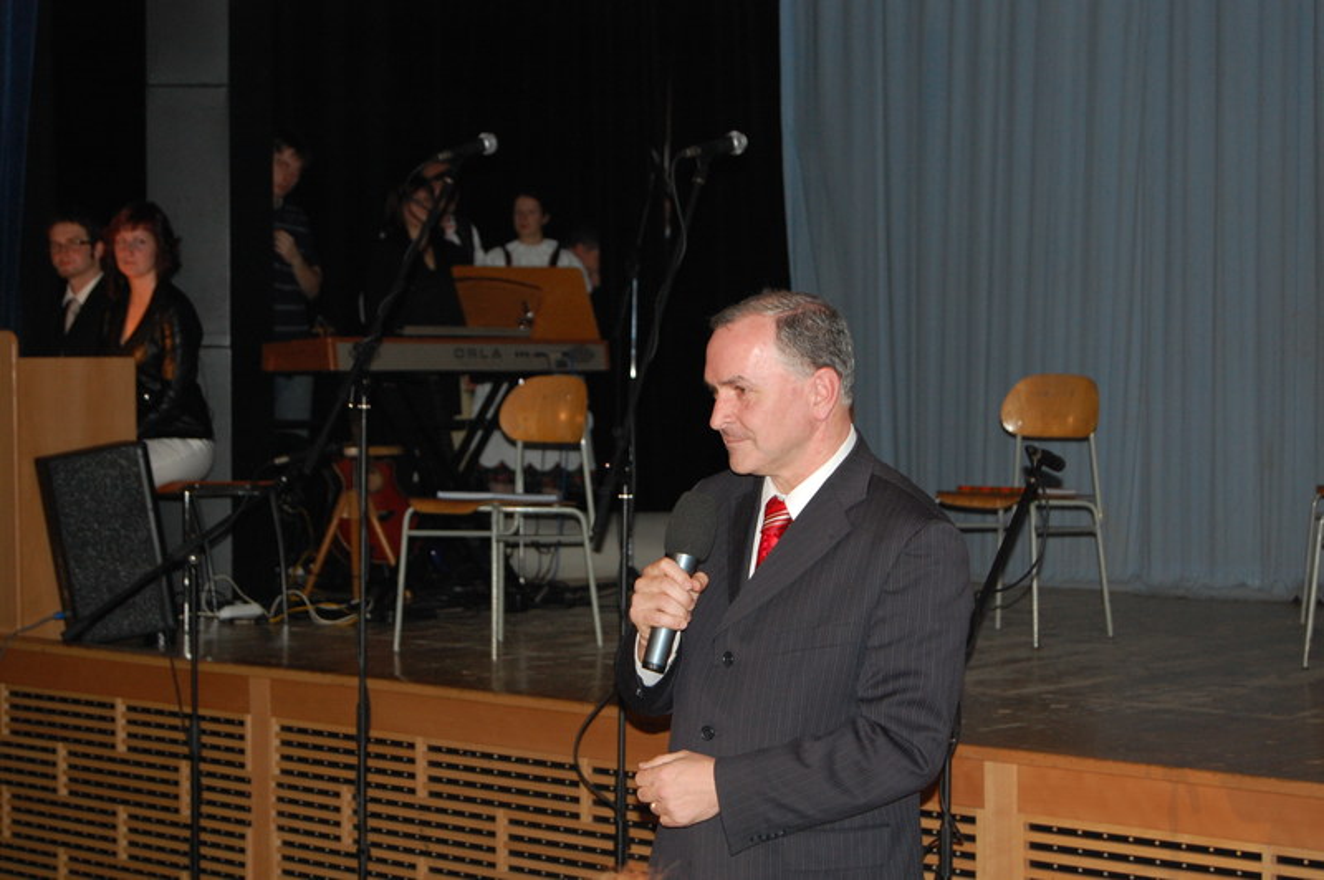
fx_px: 2646
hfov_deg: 28.1
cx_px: 662
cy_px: 440
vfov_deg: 18.9
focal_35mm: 72
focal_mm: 48
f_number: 5.6
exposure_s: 1/60
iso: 640
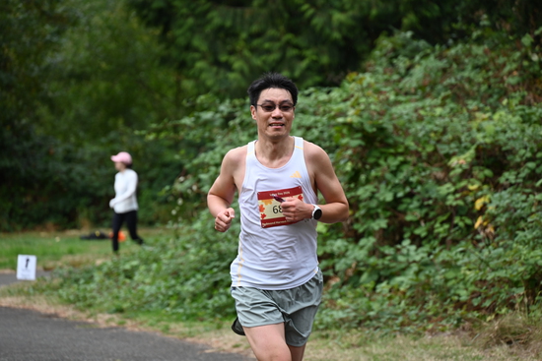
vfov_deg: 6.9
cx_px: 271
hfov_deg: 10.3
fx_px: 3012
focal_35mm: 200
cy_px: 180
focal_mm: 200
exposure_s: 1/250
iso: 450
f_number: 6.3
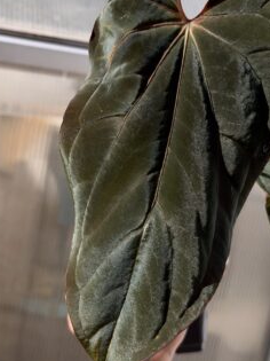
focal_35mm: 61
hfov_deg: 24.0
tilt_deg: -17.7
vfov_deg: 31.6
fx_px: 635
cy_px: 147
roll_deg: -12.1
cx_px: 156
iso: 64
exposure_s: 1/2976
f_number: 1.78
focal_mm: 6.76
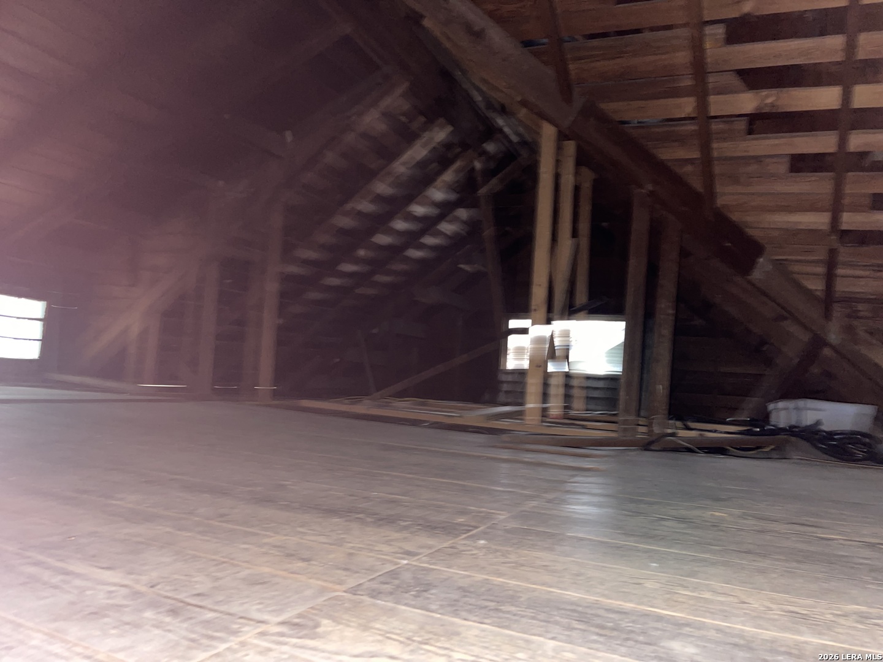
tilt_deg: +2.8
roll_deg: -4.8
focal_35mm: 25
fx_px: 638
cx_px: 442
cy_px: 331
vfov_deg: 54.9
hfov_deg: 69.4
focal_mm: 5.1
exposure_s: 1/4
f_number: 1.6
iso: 125
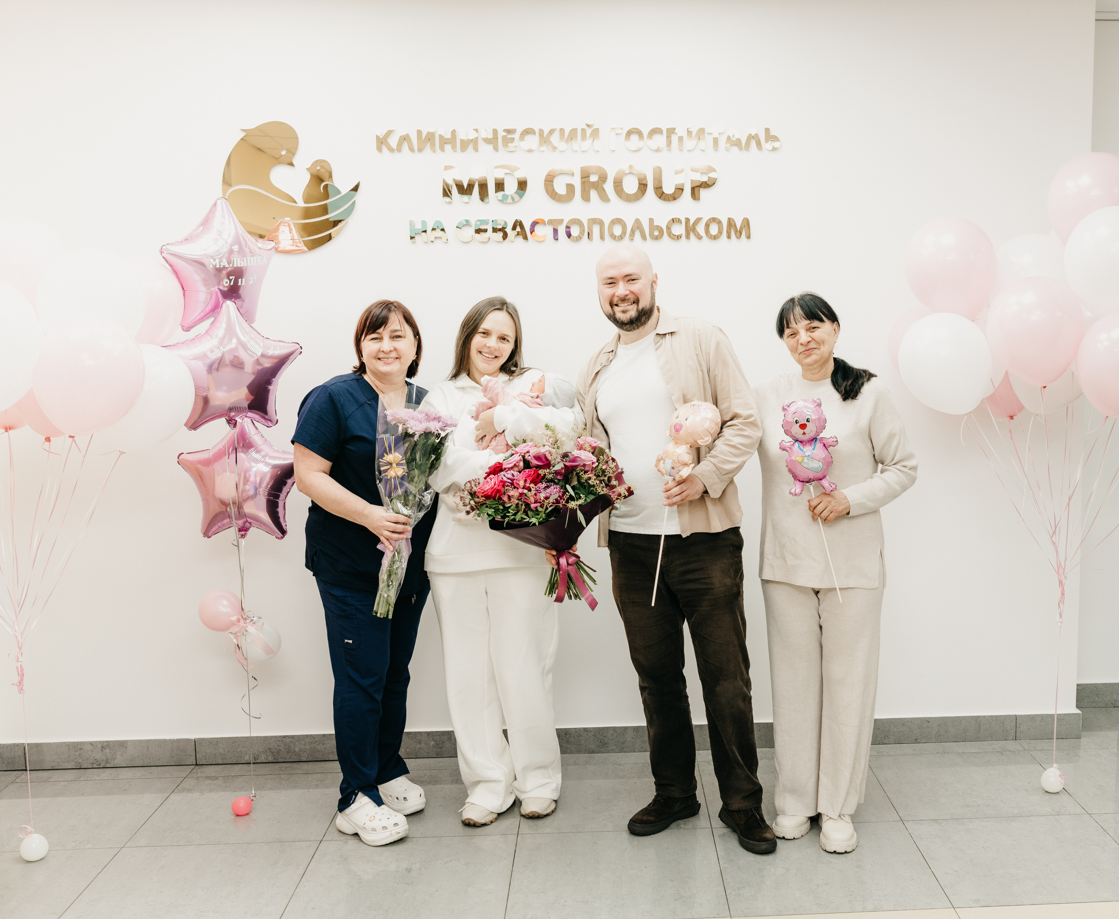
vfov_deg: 38.2
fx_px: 1327
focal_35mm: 40
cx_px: 669
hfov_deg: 45.5
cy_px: 477
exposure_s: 1/160
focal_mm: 31
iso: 250
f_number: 4
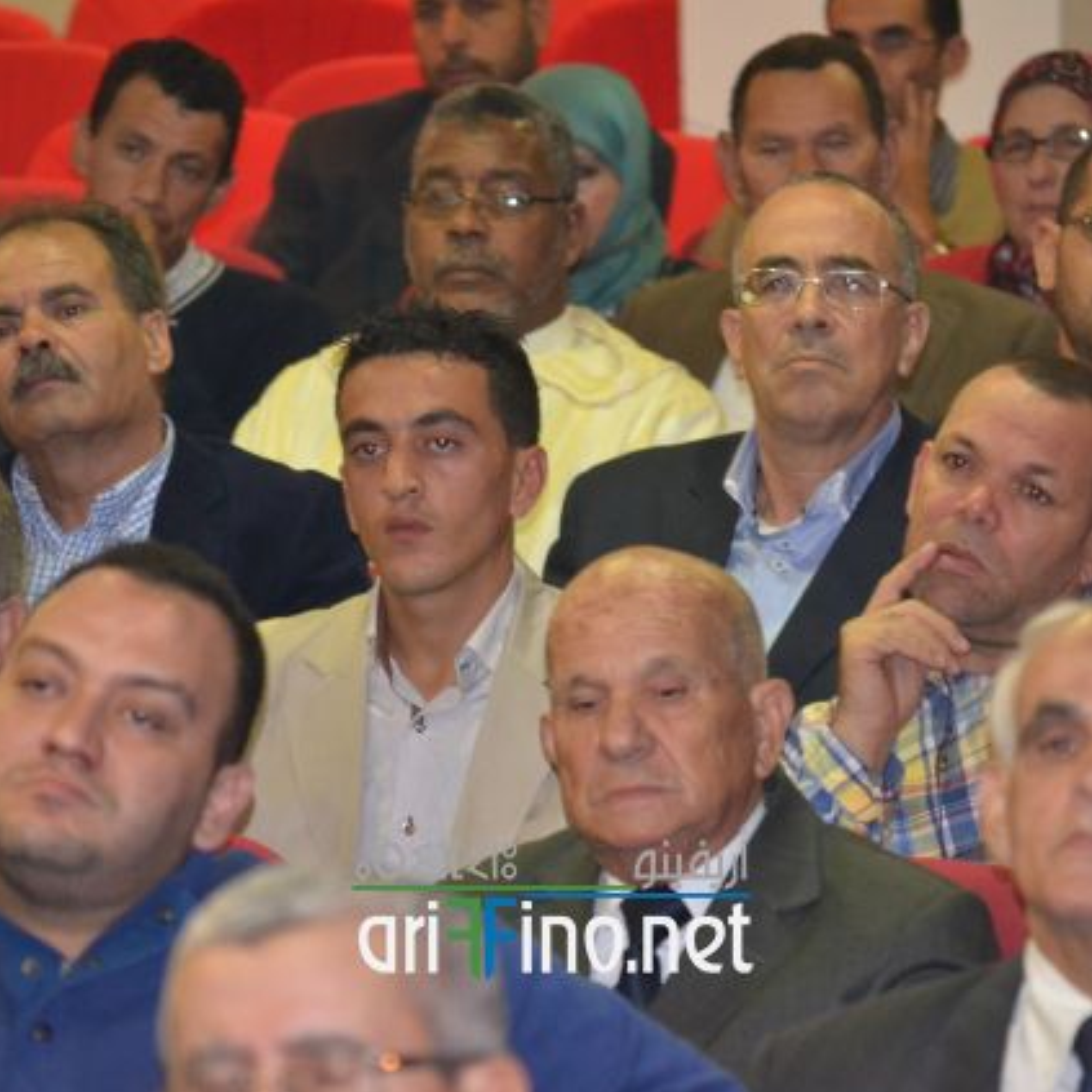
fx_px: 9981
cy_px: 547
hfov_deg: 6.3
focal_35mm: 280
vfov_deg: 6.3
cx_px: 558
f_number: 5
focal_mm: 145
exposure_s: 1/60
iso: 3200
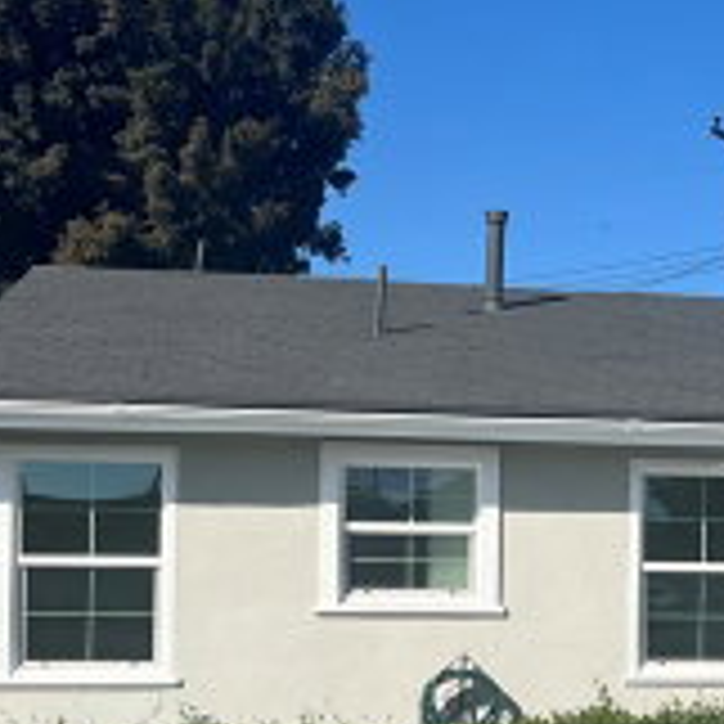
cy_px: 535
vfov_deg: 23.5
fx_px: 1727
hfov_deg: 22.6
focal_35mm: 73
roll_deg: -0.9
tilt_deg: +0.5
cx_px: 755
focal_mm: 5.7
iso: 50
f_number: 1.5
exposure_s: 1/5882
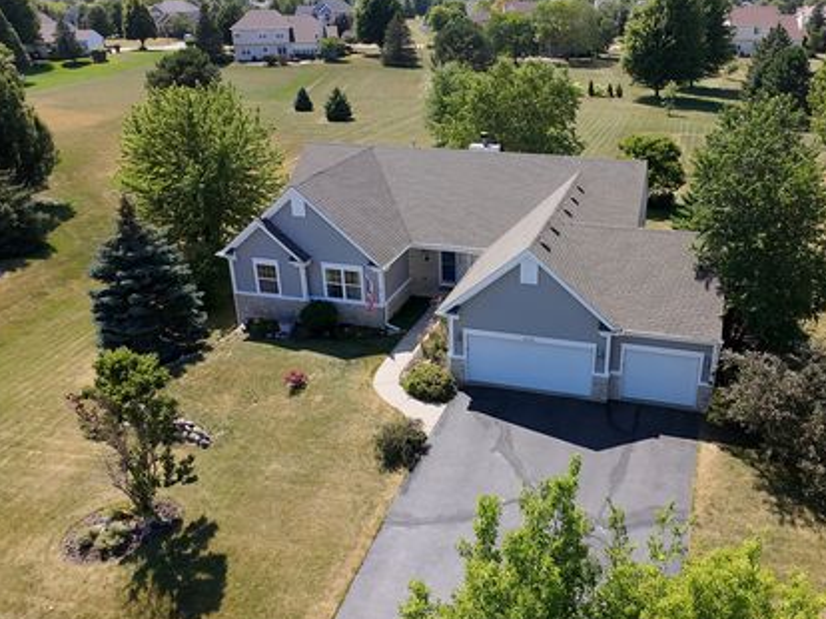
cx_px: 493
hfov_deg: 61.2
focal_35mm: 29
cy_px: 316
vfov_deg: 48.2
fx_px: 692
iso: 170
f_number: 2.8
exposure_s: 1/640
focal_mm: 4.55
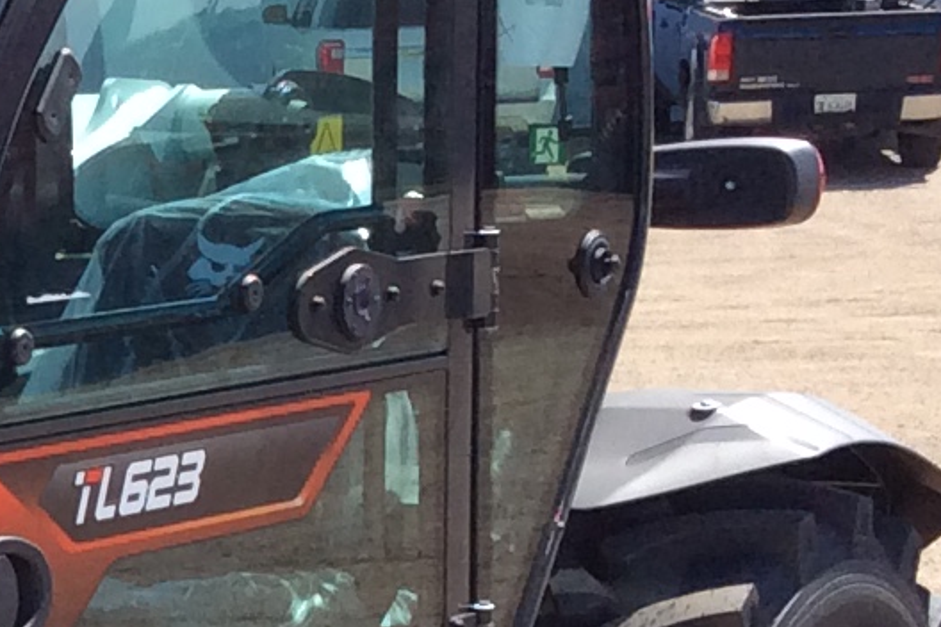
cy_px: 794
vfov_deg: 8.3
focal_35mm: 163
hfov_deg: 11.7
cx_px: -711
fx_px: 4260
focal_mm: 3.3
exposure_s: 1/805
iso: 32
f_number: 2.4
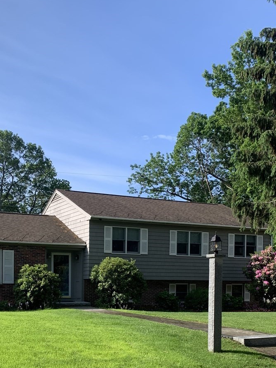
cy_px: 293
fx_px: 478
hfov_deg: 32.1
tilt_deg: +0.0
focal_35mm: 45
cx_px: 106
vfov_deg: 40.4
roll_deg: -0.9
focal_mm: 4.25
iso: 25
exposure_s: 1/1136
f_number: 1.8
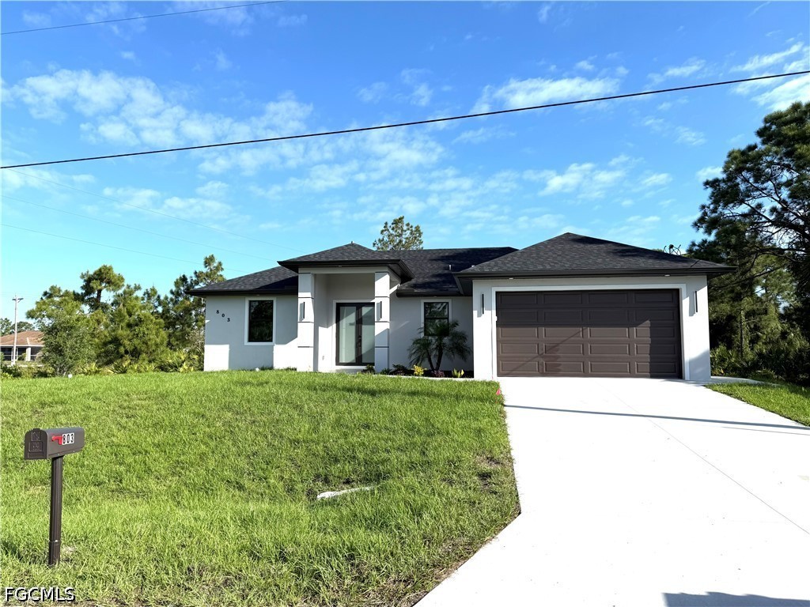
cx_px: 405
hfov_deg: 71.6
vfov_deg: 56.8
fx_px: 562
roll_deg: +0.2
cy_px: 304
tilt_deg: +4.9
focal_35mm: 24
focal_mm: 6.76
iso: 80
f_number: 1.78
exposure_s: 1/5319
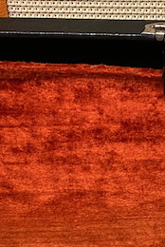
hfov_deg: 10.1
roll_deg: -0.2
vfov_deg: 14.6
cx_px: 230
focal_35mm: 133
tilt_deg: -40.9
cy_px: 339
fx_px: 912
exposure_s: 1/33
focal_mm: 4.25
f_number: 1.8
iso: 400
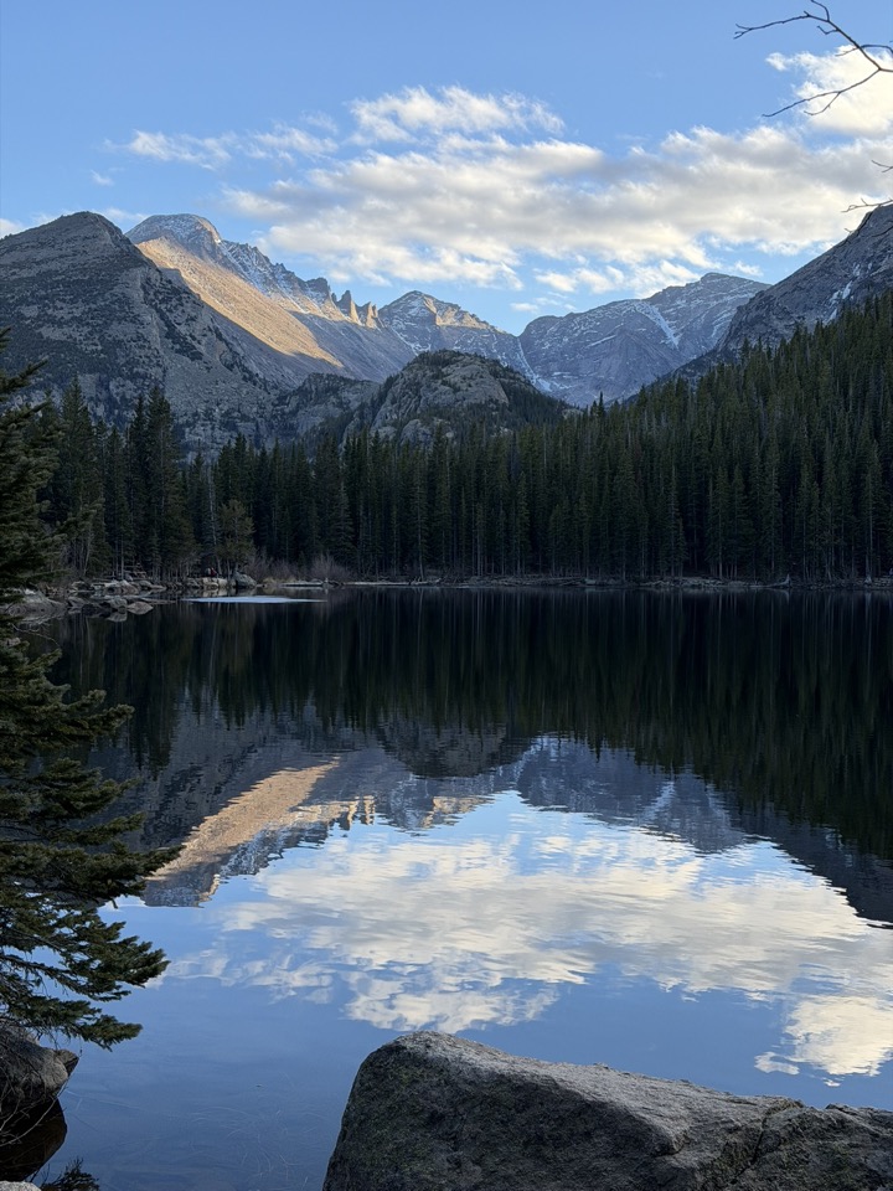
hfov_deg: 30.3
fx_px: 1651
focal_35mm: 48
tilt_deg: -2.0
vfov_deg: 39.7
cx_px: 446
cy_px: 596
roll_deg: -0.1
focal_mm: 6.76
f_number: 1.78
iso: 80
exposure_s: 1/1055
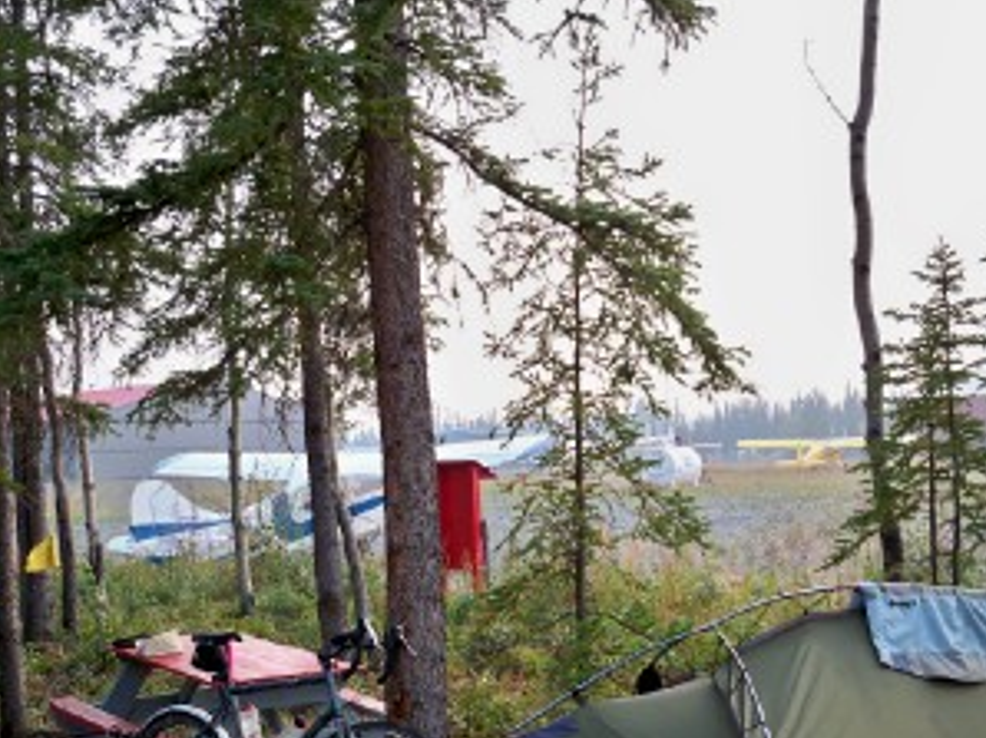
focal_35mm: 47
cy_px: 480
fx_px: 1338
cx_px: 553
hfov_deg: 40.4
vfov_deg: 30.7
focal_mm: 6.3
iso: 64
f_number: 3.1
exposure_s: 1/100
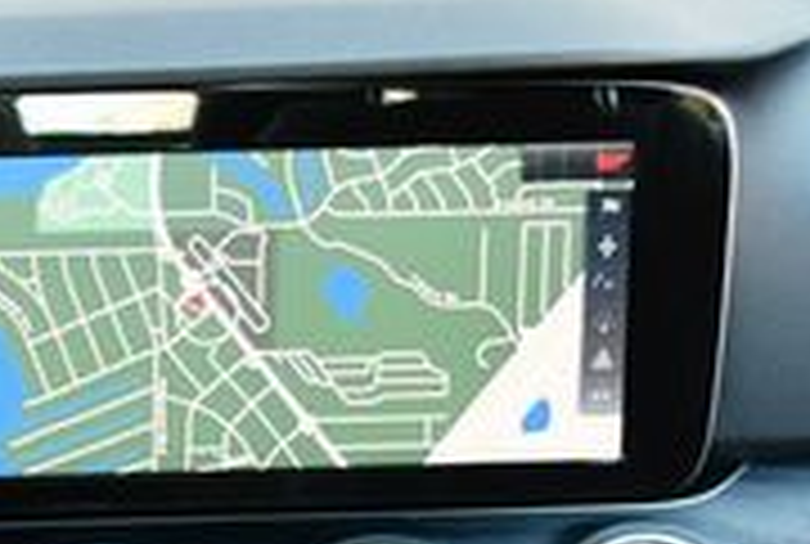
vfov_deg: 9.5
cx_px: -338
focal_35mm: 142
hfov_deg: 13.7
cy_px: 787
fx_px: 3203
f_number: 3.8
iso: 900
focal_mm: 20
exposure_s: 1/125
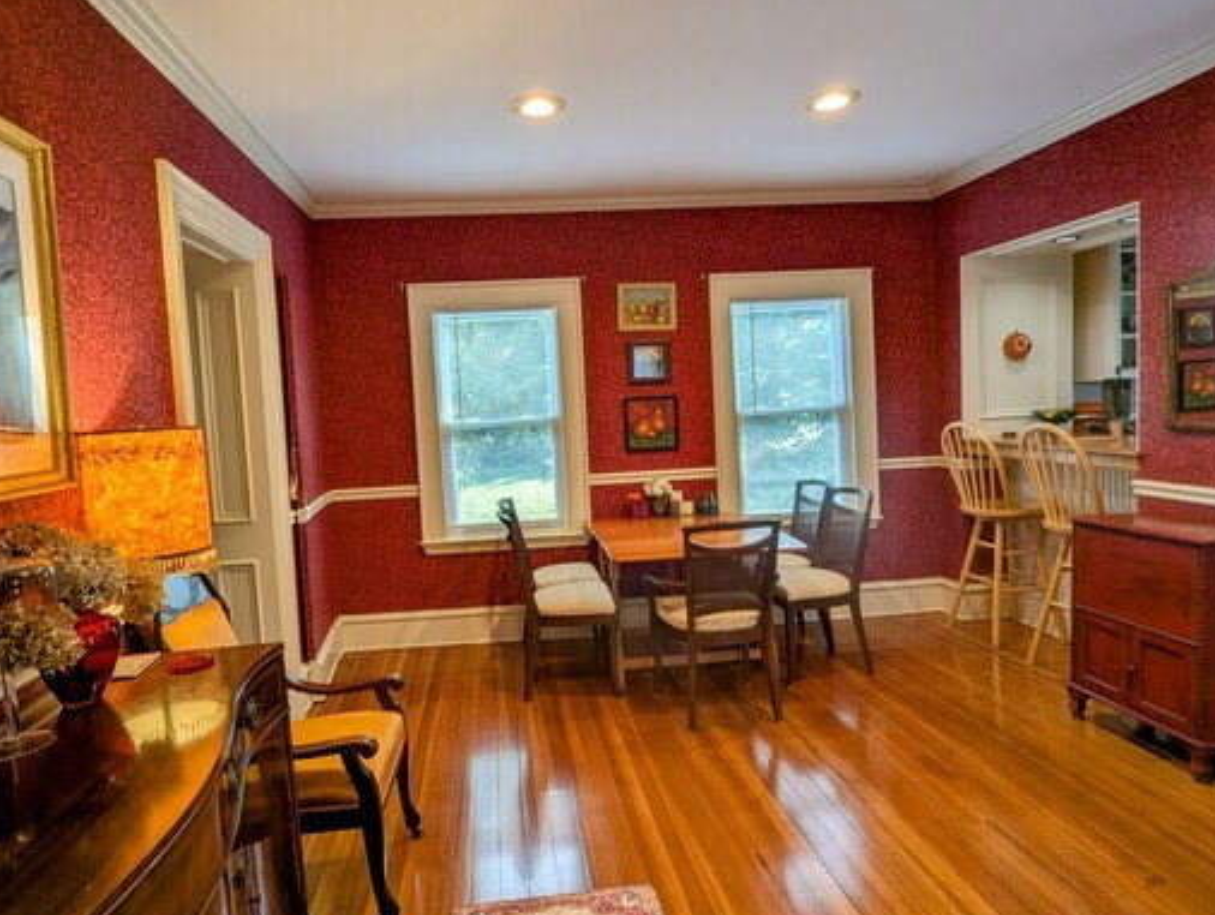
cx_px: 567
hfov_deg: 78.8
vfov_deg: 63.6
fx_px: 738
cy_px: 456
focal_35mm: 21
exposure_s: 1/40
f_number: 2.2
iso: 61
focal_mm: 2.35
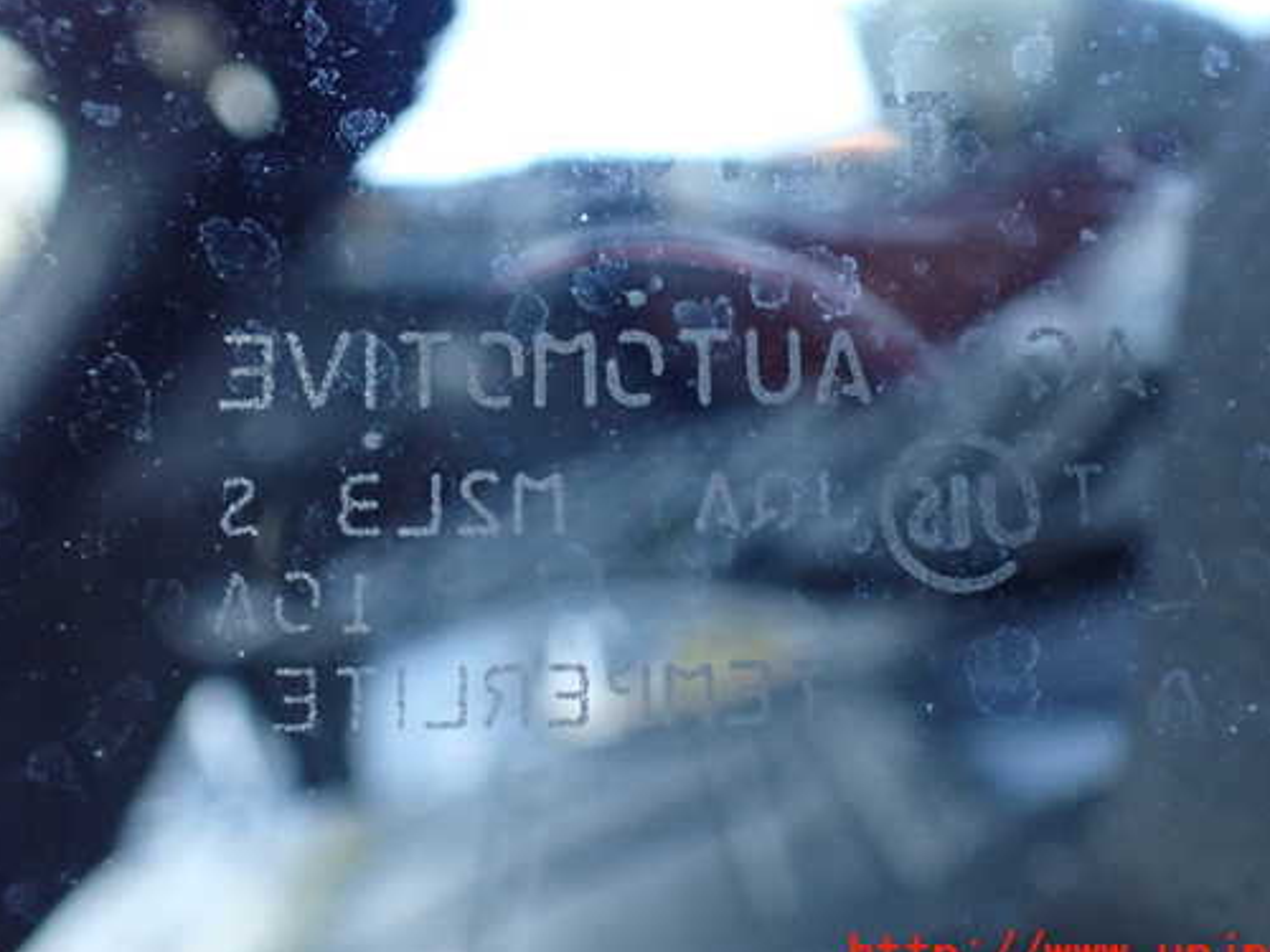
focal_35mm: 36
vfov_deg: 39.6
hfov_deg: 51.3
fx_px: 1321
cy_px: 419
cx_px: 660
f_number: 2.3
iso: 800
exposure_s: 1/30
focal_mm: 5.4
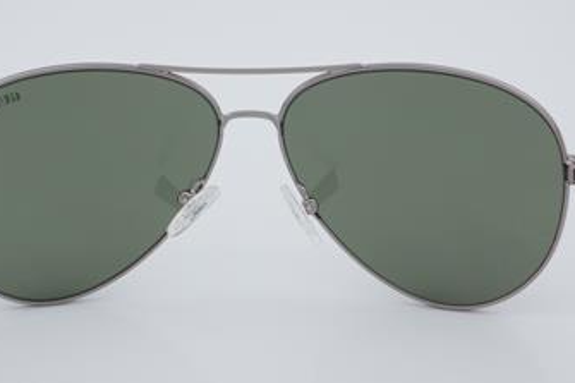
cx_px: 251
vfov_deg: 16.9
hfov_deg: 25.2
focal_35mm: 81
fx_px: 1287
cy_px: 170
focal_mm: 45
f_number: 32
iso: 100
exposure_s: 1/4
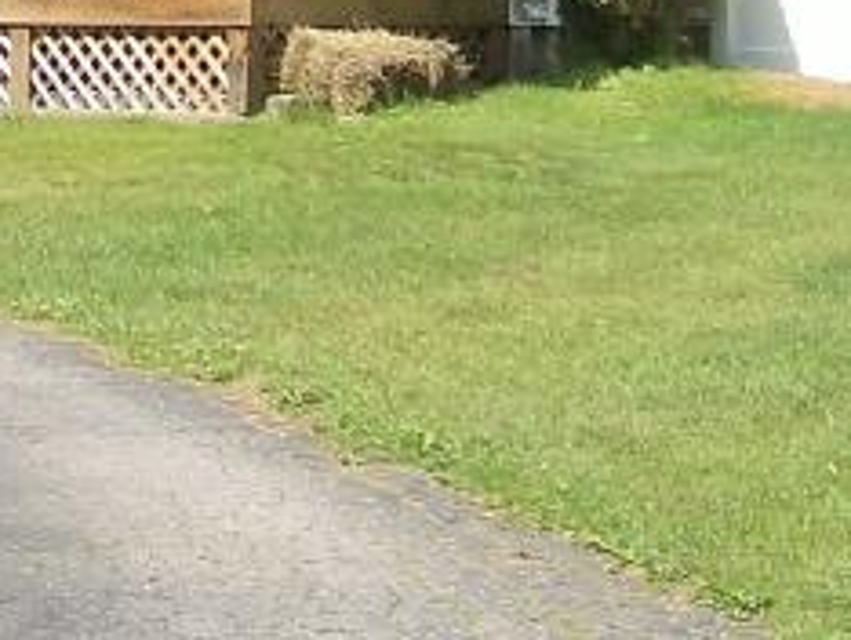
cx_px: -215
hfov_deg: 12.5
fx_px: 3765
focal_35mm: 153
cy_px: -633
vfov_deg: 9.1
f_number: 4.3
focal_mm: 5.8
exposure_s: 1/250
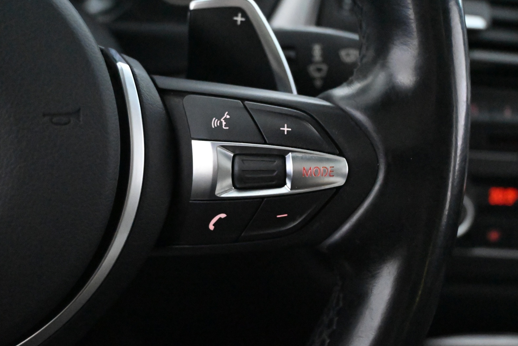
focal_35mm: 52
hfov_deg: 38.2
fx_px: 748
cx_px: 260
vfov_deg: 26.0
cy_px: 171
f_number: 5
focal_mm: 34
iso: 20000
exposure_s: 1/50
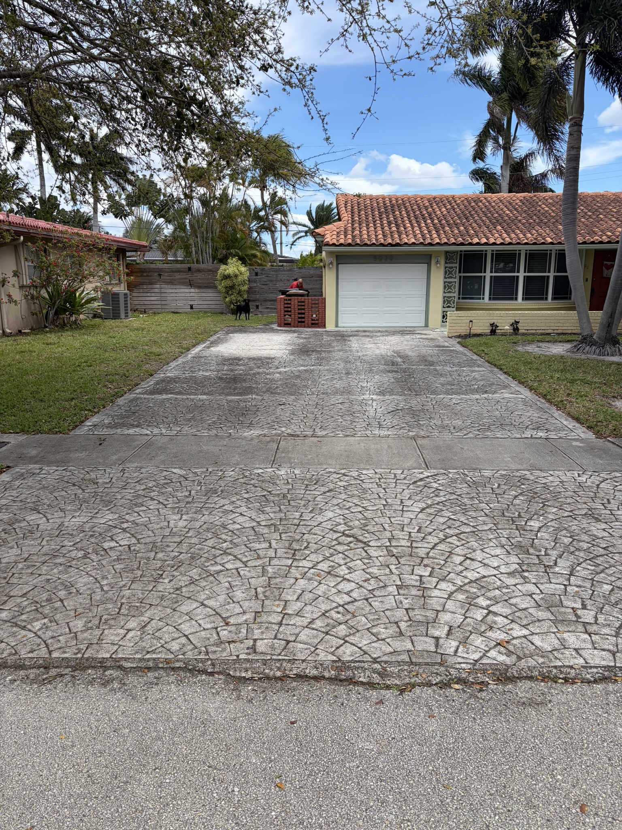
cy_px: 415
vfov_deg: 67.3
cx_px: 311
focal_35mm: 26
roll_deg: -0.7
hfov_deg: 53.1
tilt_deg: -12.7
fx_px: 623
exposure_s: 1/2141
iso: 50
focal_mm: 5.96
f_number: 1.6
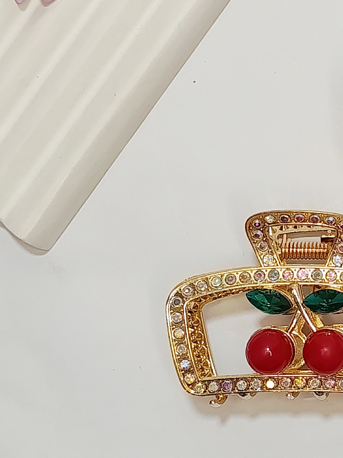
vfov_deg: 28.8
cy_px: 147
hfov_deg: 21.1
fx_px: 885
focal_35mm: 67
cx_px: 347
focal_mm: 6.14
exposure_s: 1/120
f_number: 1.6
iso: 500
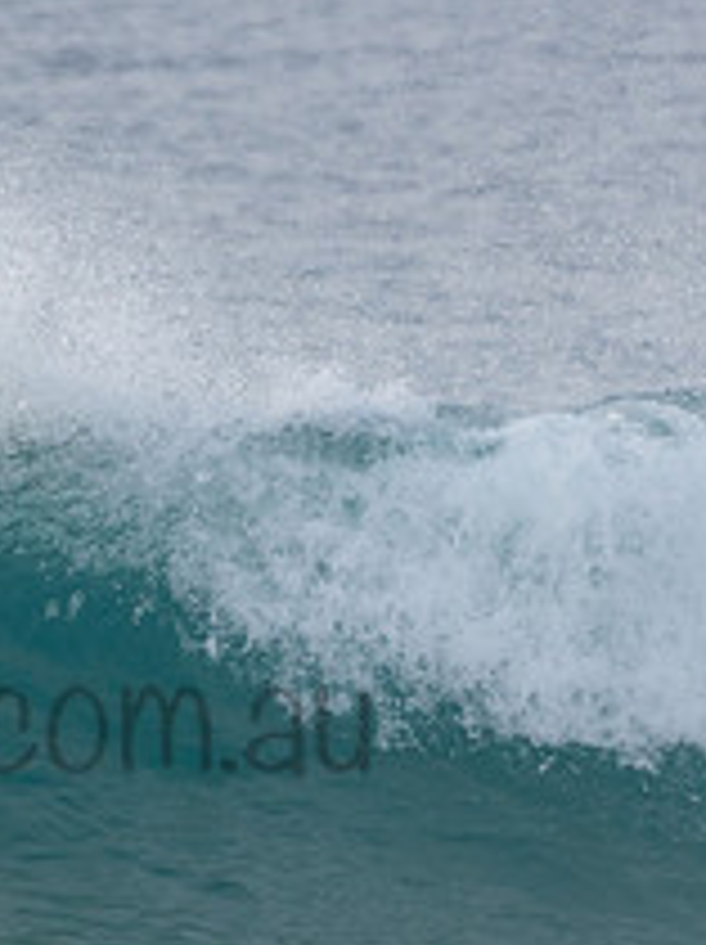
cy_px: 668
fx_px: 34797
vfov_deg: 1.6
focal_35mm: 1277
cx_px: -103
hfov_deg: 1.2
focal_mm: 320
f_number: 5.6
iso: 560
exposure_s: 1/1600
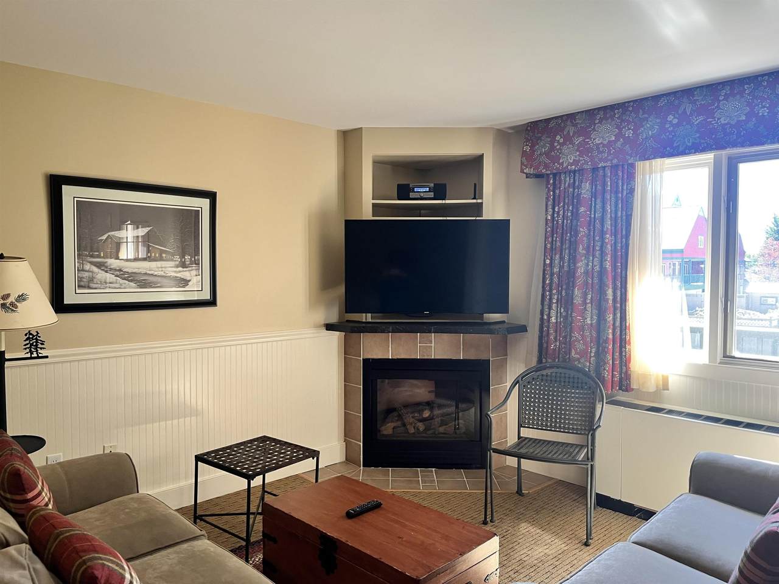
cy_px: 292
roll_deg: +0.2
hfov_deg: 67.3
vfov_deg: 53.1
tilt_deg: -3.4
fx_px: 585
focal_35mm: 26
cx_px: 390
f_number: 1.6
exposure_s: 1/60
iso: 80
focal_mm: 5.1
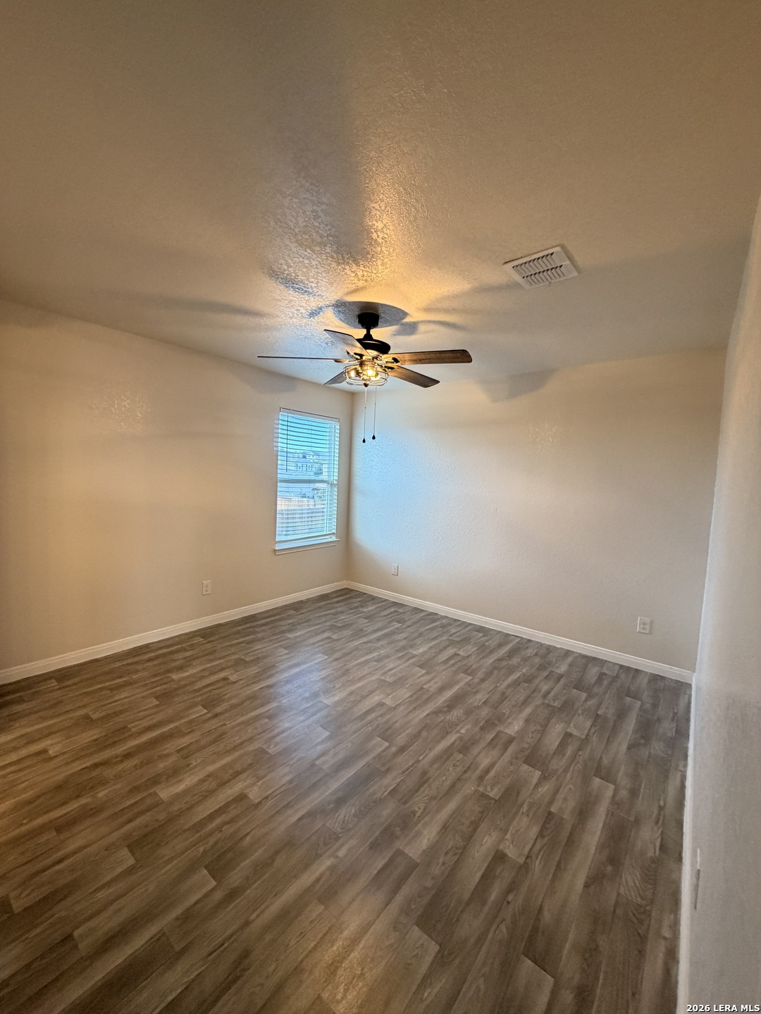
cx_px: 380
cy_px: 507
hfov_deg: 85.7
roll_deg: -2.3
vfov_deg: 102.1
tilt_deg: -3.5
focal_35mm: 14
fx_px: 410
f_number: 2.2
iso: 320
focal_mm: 2.22
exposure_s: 1/60
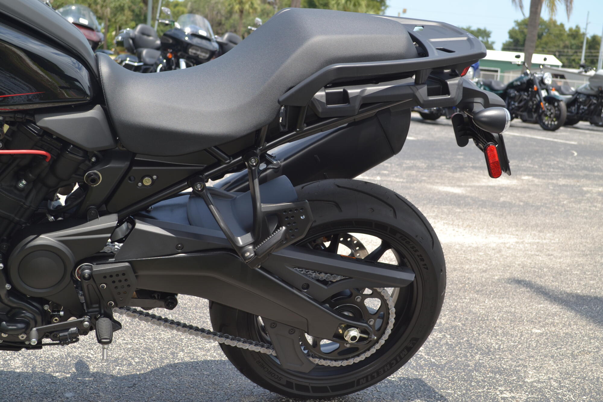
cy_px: 201
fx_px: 904
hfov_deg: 36.9
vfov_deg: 25.1
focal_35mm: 54
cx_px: 302
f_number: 6.3
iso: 100
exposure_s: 1/200
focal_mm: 36
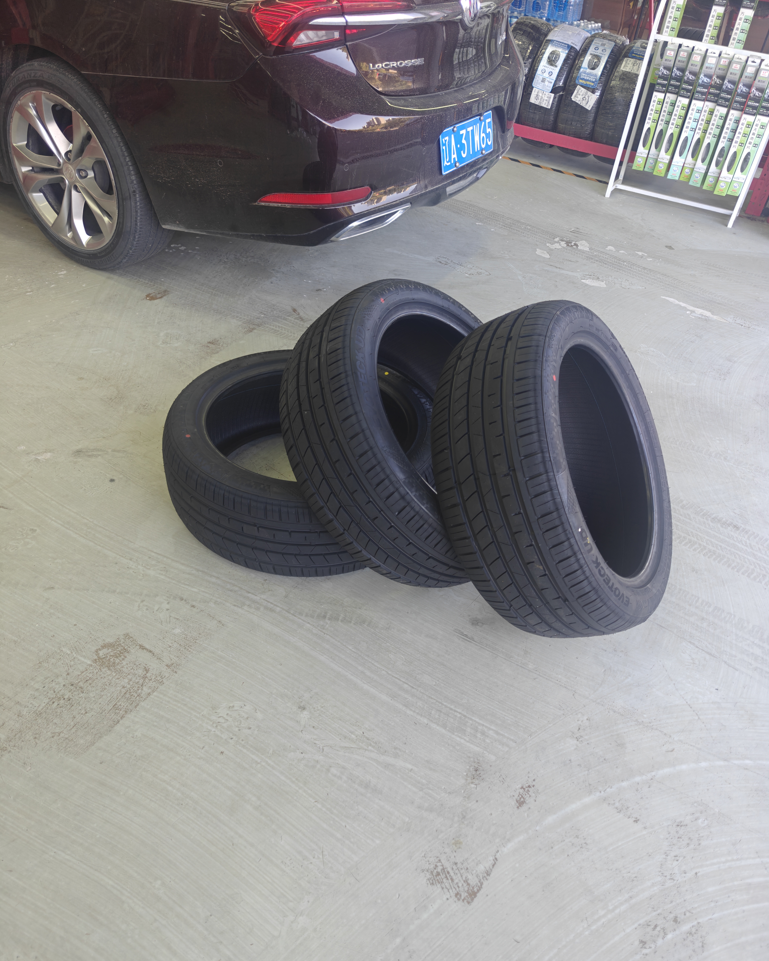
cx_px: 385
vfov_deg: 70.2
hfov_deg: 58.8
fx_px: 683
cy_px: 511
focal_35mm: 24
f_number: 1.6
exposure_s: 1/100
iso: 100
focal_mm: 6.06
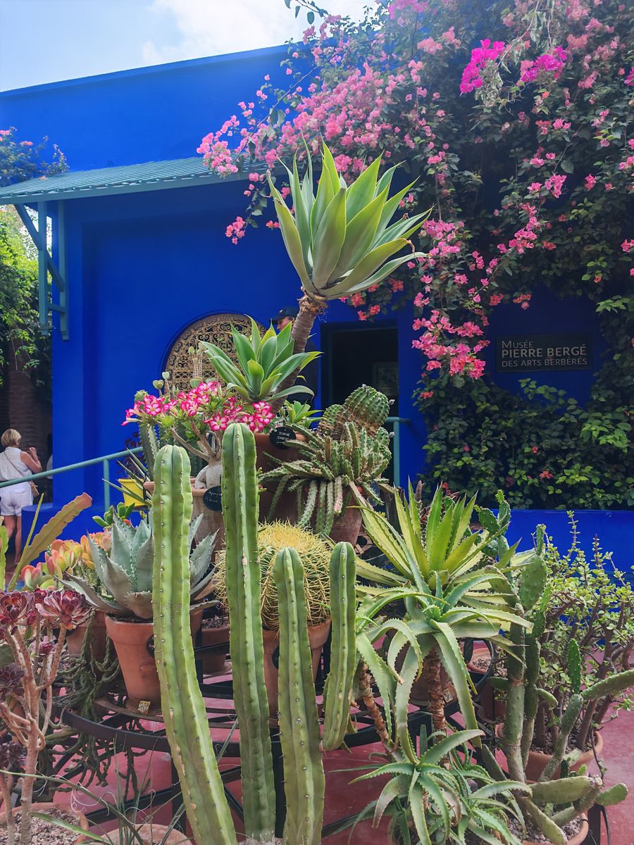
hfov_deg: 56.8
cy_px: 422
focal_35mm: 24
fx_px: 586
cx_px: 317
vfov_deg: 71.6
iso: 100
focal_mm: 6.83
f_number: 2
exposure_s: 1/1700
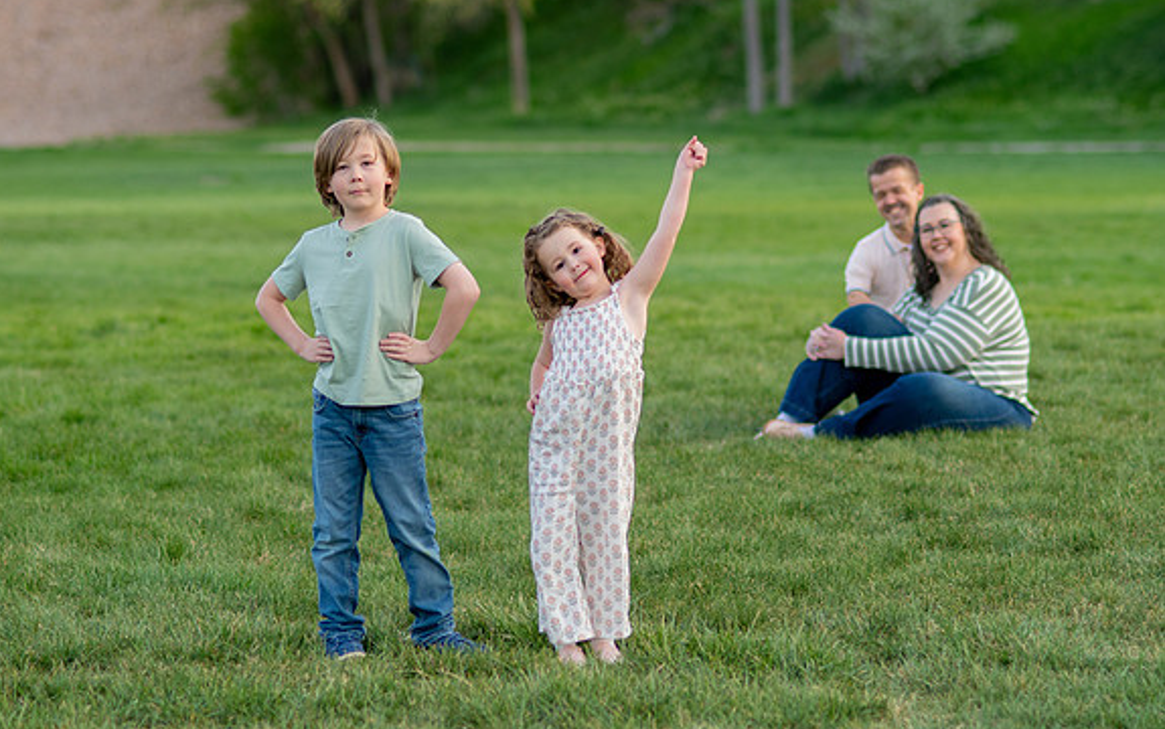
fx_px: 4161
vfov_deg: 10.0
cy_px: 366
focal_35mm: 131
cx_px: 579
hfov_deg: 15.9
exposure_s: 1/800
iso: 200
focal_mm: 85
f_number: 2.2
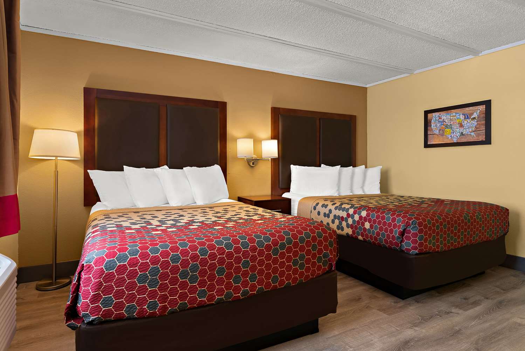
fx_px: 277
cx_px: 262
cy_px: 176
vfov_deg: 64.6
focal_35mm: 19
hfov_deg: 86.9
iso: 400
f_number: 8
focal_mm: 19
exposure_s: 1
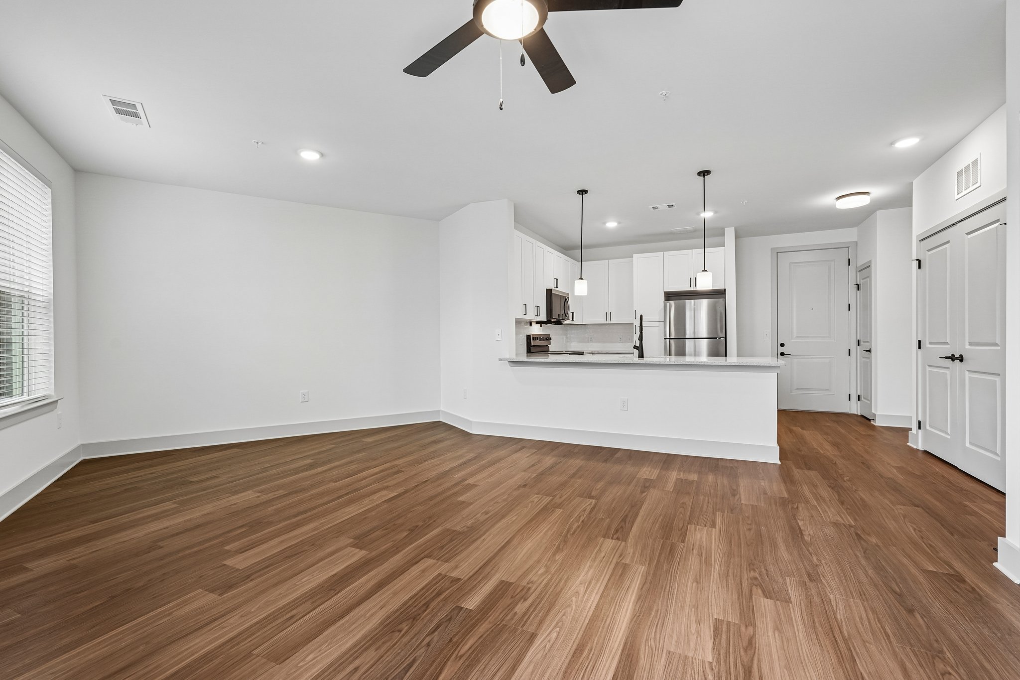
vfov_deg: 73.7
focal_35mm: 16
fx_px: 453
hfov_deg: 96.7
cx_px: 510
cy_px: 340
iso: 800
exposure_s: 1/20
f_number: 8
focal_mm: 16
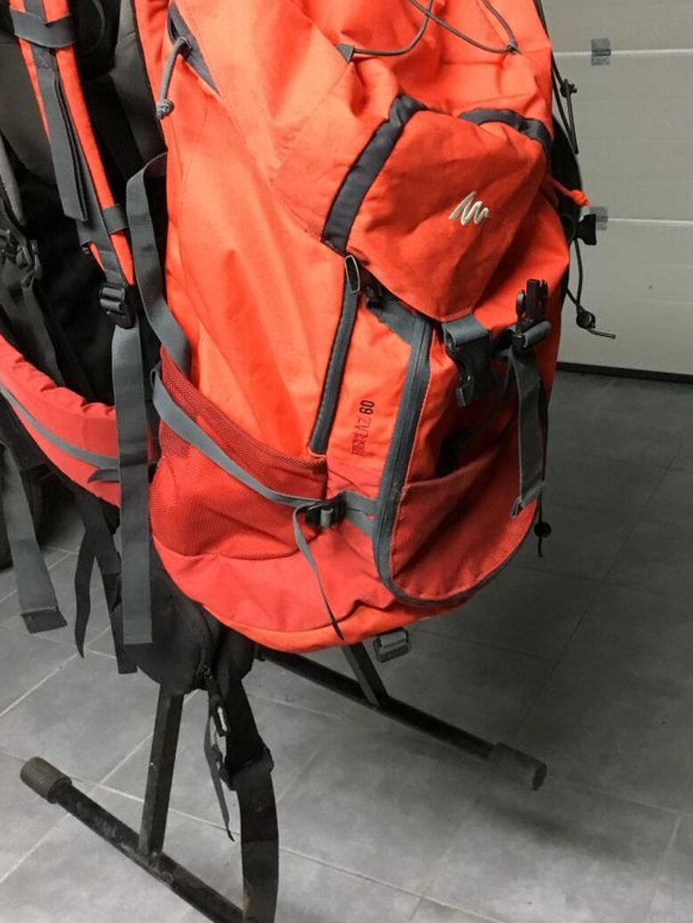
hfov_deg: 35.9
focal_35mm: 40
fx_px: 1067
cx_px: 410
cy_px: 377
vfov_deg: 46.6
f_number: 2.4
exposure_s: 1/25
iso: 250
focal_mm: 3.3
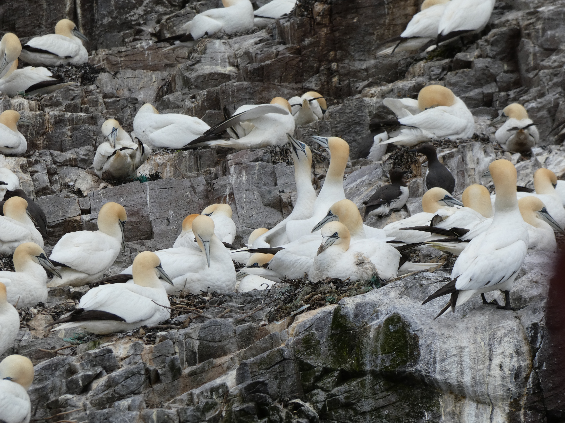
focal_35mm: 309
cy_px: 212
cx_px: 282
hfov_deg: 6.4
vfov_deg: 4.8
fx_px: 5043
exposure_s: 1/320
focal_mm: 55.4
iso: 80
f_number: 5.6
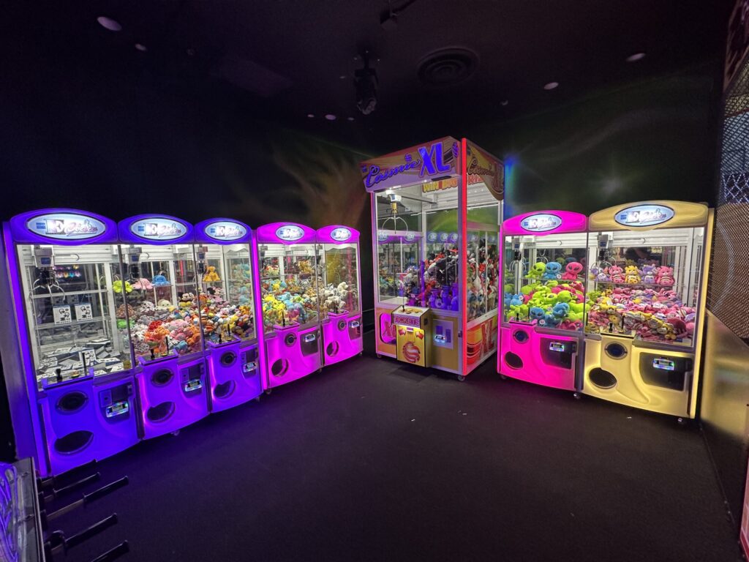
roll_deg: +1.3
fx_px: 303
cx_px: 374
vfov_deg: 85.7
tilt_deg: -7.3
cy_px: 281
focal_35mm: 14
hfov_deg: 102.1
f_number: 2.2
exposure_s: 1/120
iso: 200
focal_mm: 2.22
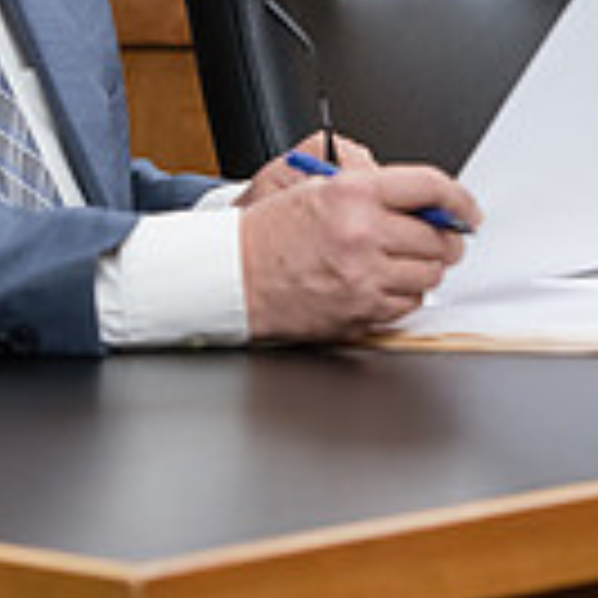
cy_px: -61
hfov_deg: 4.3
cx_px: 576
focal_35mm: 409
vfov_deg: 4.3
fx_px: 7994
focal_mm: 110
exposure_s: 1/200
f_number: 4
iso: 1000
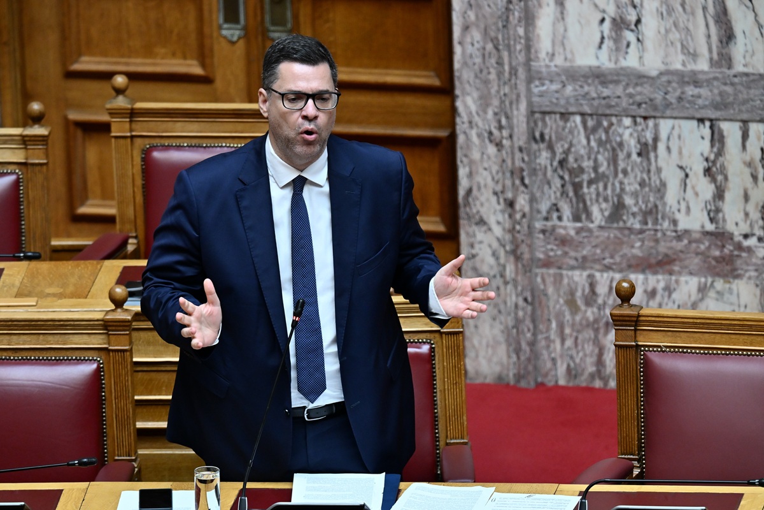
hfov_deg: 6.1
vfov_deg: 4.0
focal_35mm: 340
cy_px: 255
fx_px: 7215
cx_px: 382
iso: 3200
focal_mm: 340
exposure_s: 1/250
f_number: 6
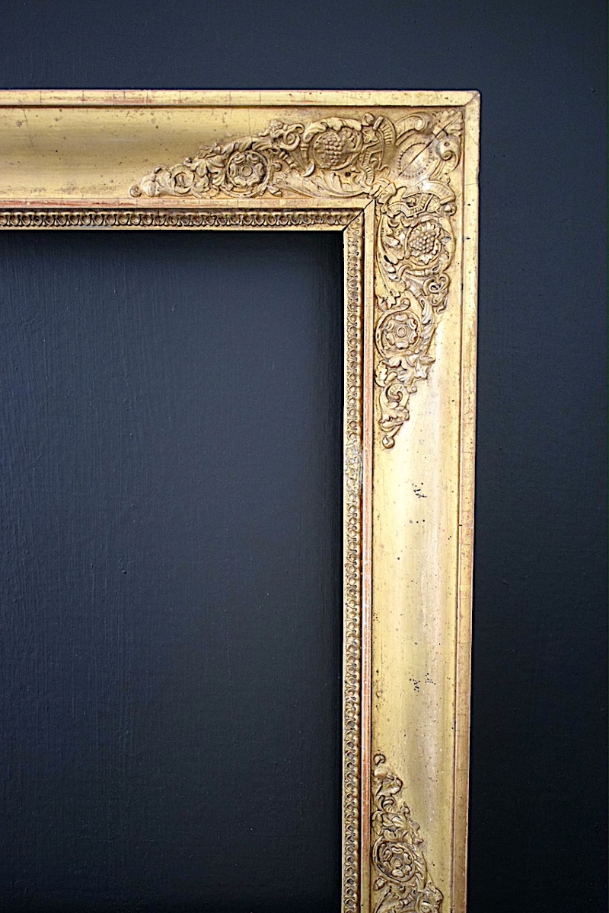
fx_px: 1066
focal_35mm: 42
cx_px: 304
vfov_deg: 46.4
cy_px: 456
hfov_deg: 31.9
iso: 2200
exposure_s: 1/60
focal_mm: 28
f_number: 4.2
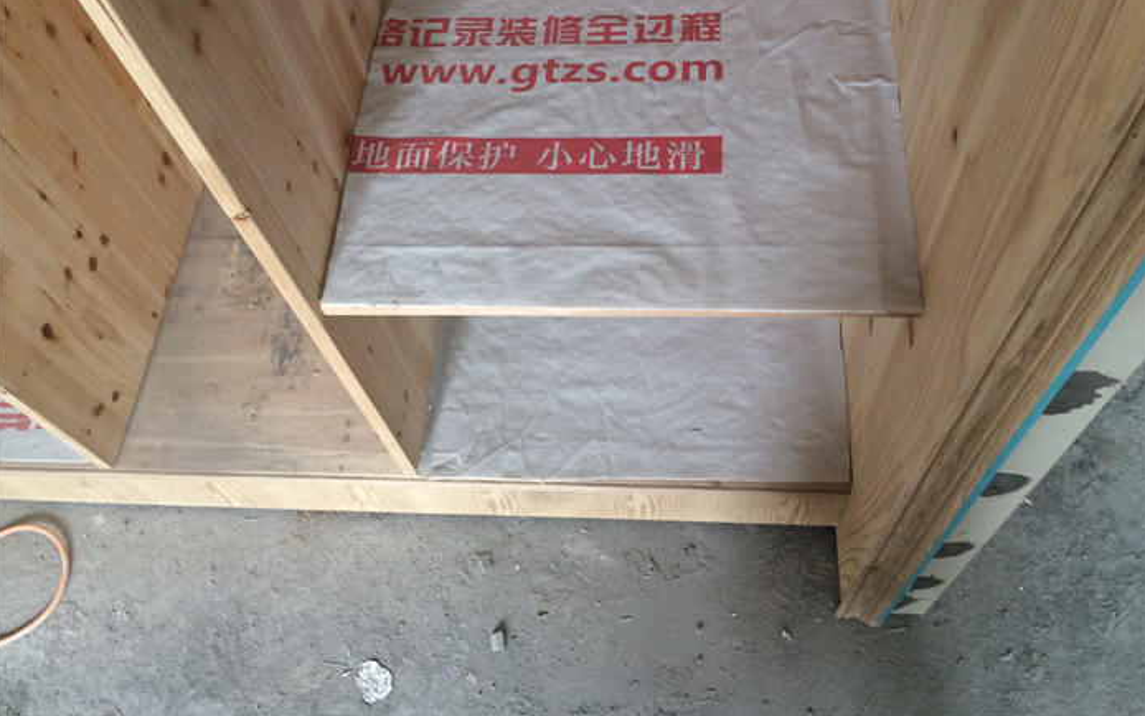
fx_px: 968
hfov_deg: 61.2
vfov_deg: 40.5
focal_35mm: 31
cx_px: 571
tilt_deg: -59.7
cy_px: 294
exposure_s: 1/30
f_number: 2.2
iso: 64
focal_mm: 4.15
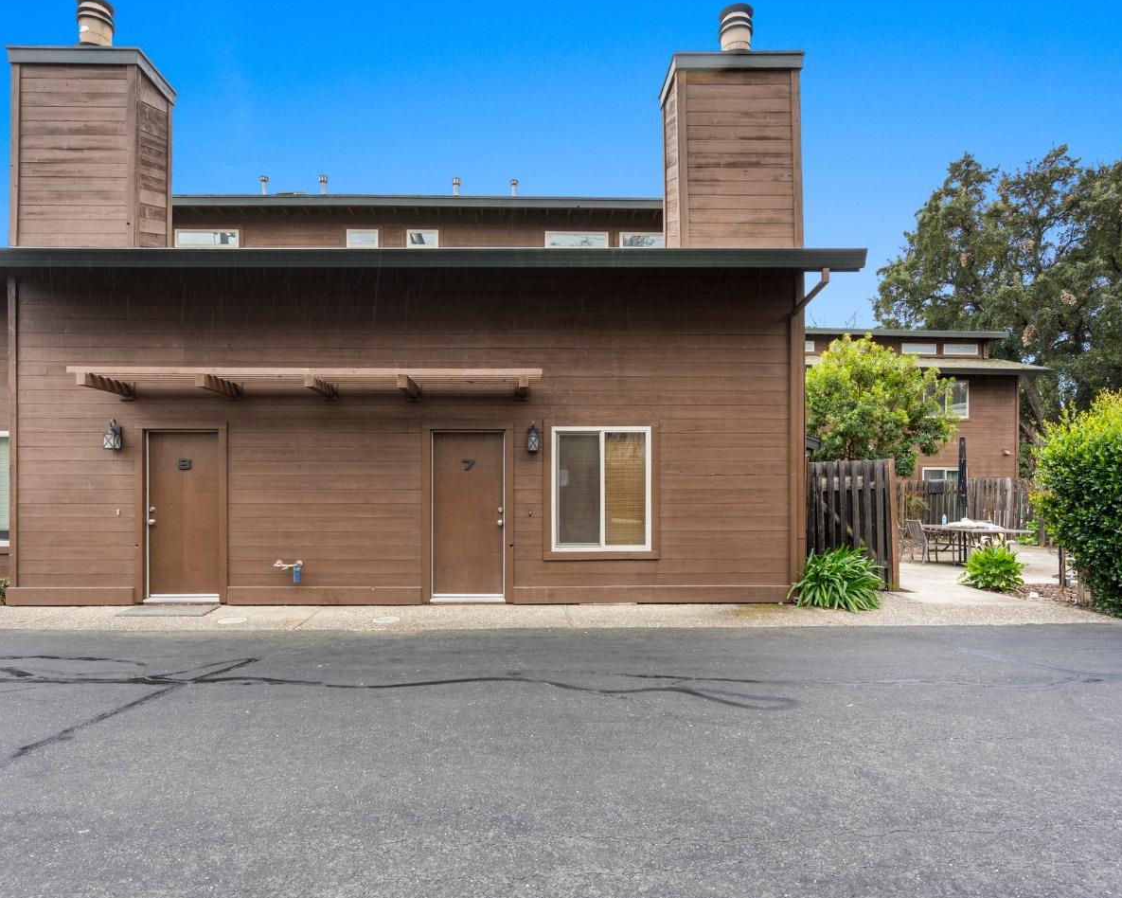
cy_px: 431
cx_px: 496
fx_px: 631
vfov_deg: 70.8
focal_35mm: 19
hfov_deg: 82.9
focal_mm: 16
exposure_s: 1/40
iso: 320
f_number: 8
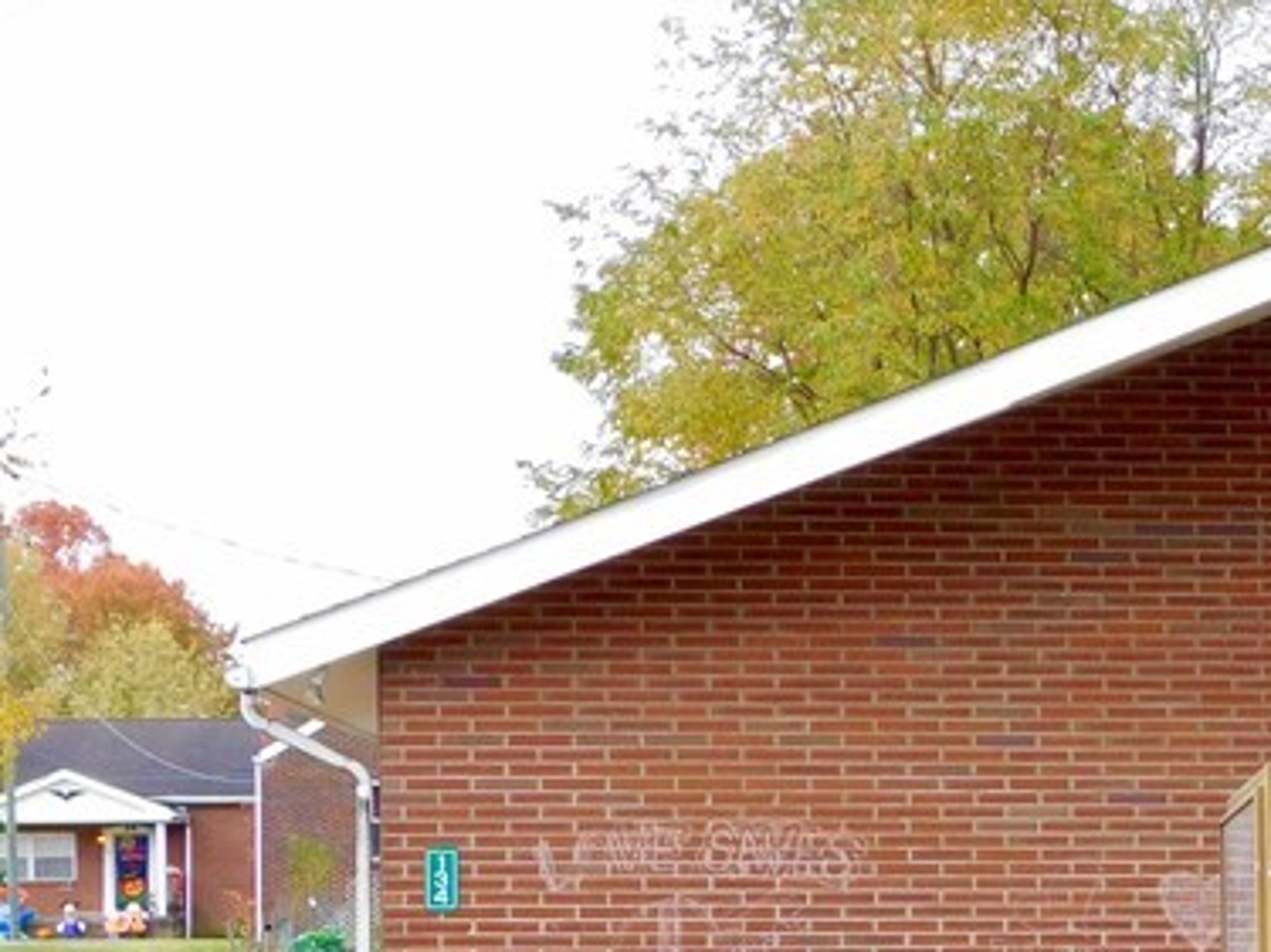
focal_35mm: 123
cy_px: 972
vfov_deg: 11.9
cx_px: 1627
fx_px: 4515
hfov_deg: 15.3
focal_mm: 8
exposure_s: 1/80
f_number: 3.7
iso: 125
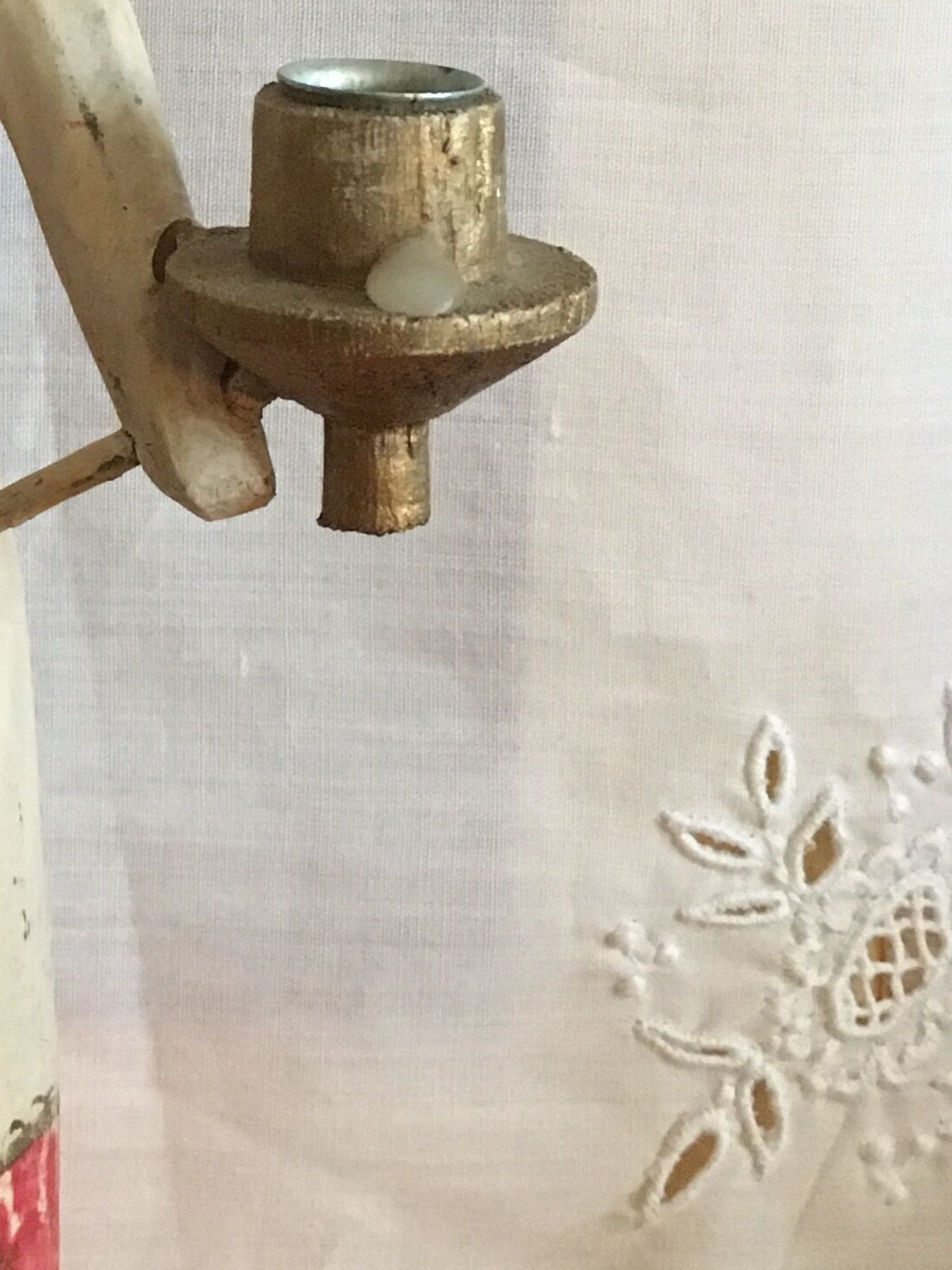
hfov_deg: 17.1
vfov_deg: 23.5
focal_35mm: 81
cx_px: -293
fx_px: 2970
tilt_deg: -21.0
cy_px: 135
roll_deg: -0.9
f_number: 2.2
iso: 250
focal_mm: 4.15
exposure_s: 1/17
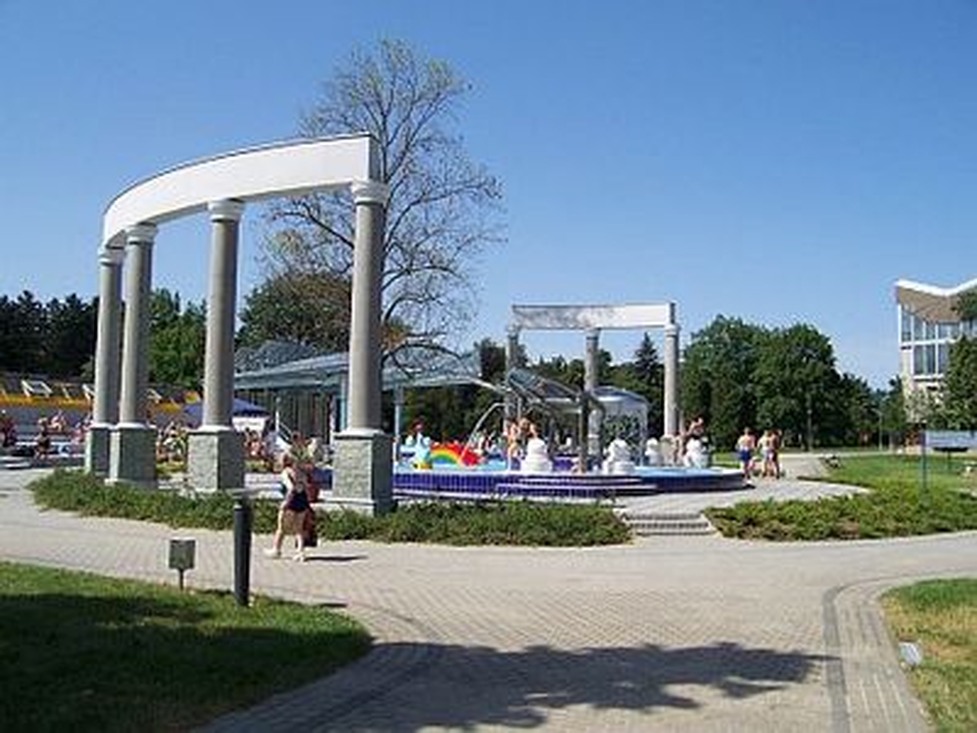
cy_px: 366
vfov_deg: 41.8
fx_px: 960
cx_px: 488
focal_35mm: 34
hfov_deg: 54.0
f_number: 5.6
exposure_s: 1/500
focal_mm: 5.6
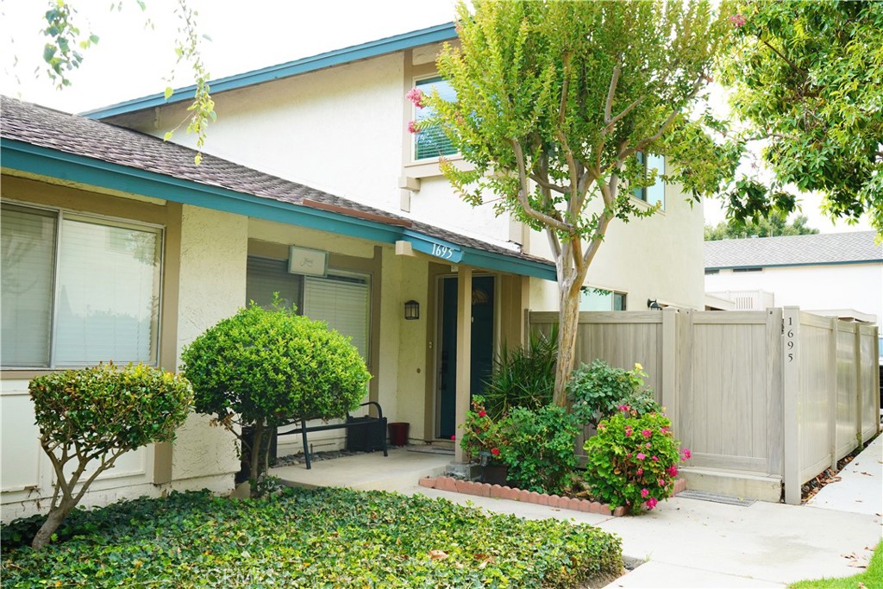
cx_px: 442
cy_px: 294
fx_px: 785
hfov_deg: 58.7
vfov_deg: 41.1
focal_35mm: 32
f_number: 9
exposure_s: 1/250
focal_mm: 32
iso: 1600
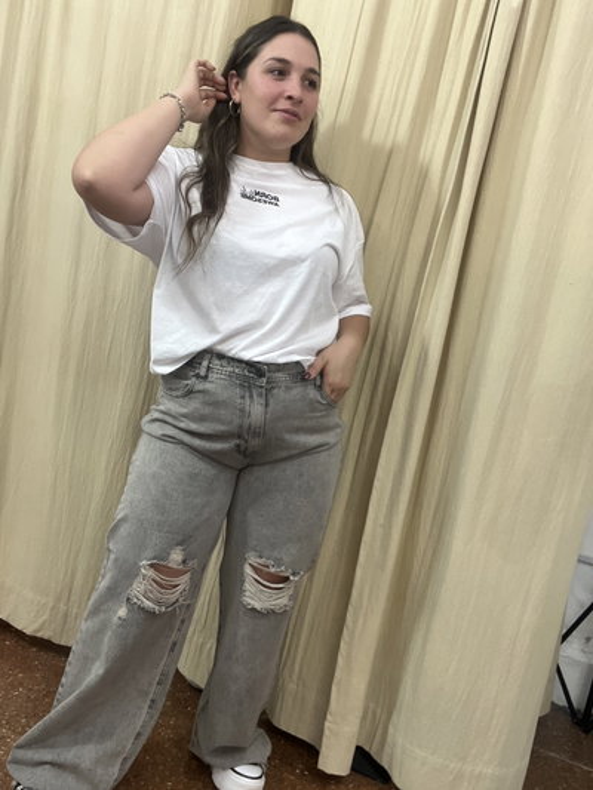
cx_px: 296
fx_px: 685
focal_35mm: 30
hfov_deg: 46.8
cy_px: 395
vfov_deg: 60.0
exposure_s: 1/50
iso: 160
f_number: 2.2
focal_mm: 2.71
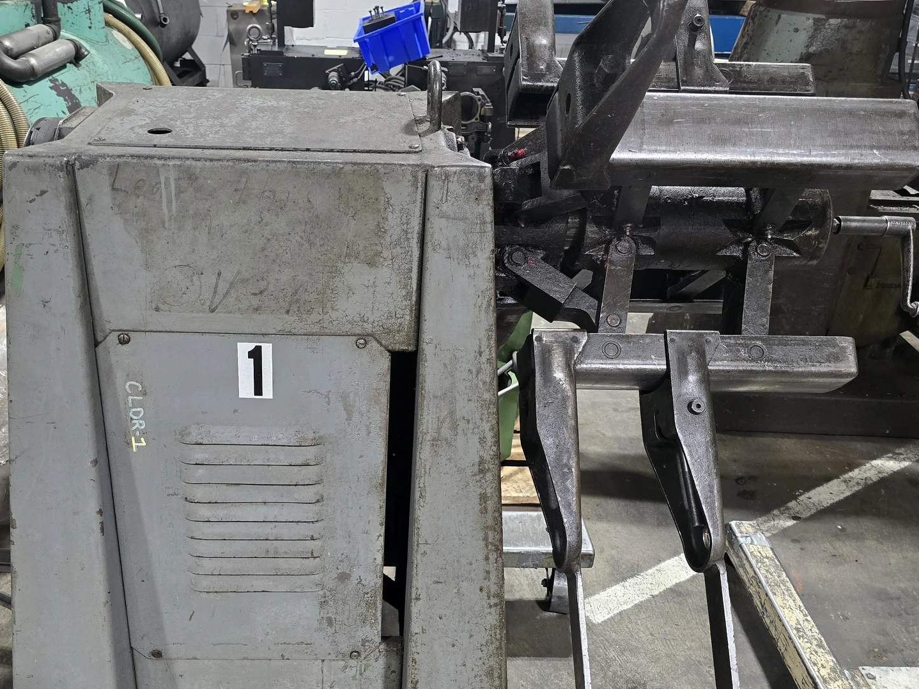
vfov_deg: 44.1
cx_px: 382
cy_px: 377
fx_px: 849
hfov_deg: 56.5
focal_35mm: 32
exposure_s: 1/120
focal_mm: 6.3
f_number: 1.7
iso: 800
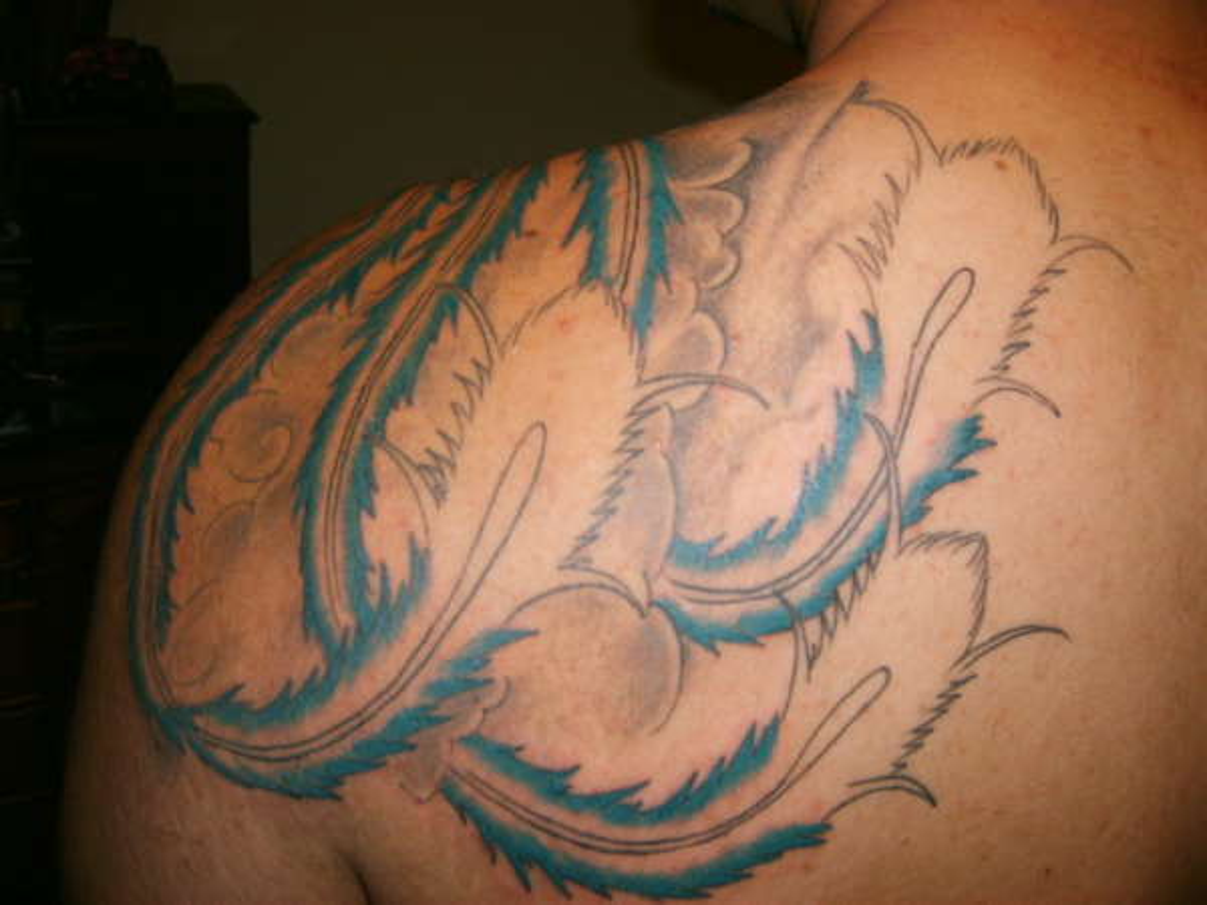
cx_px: 604
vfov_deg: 40.7
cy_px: 452
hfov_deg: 52.6
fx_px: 1220
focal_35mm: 35
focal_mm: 5.8
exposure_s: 1/30
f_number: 2.8
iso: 100
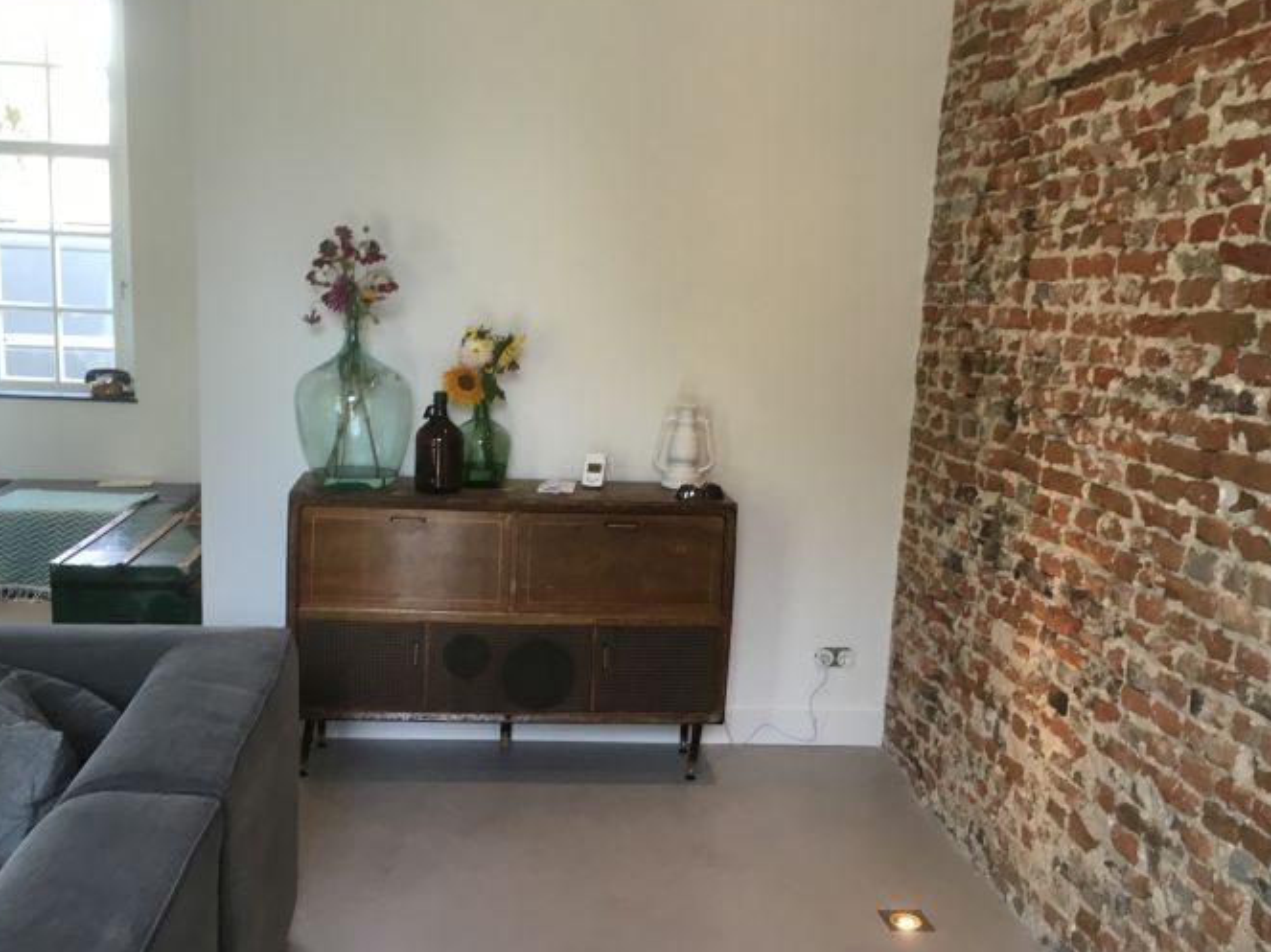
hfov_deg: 52.5
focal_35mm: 35
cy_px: 550
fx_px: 1285
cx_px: 569
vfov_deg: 40.6
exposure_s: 1/33
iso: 40
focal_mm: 4.15
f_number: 2.2
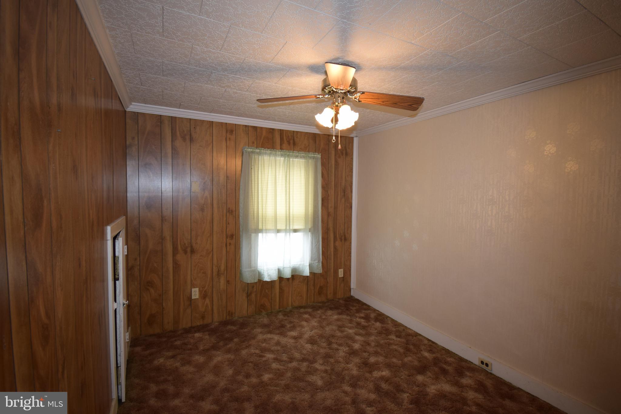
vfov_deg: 77.3
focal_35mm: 15
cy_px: 207
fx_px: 259
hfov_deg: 100.4
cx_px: 310
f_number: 4.5
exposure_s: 1/40
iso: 400
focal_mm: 10
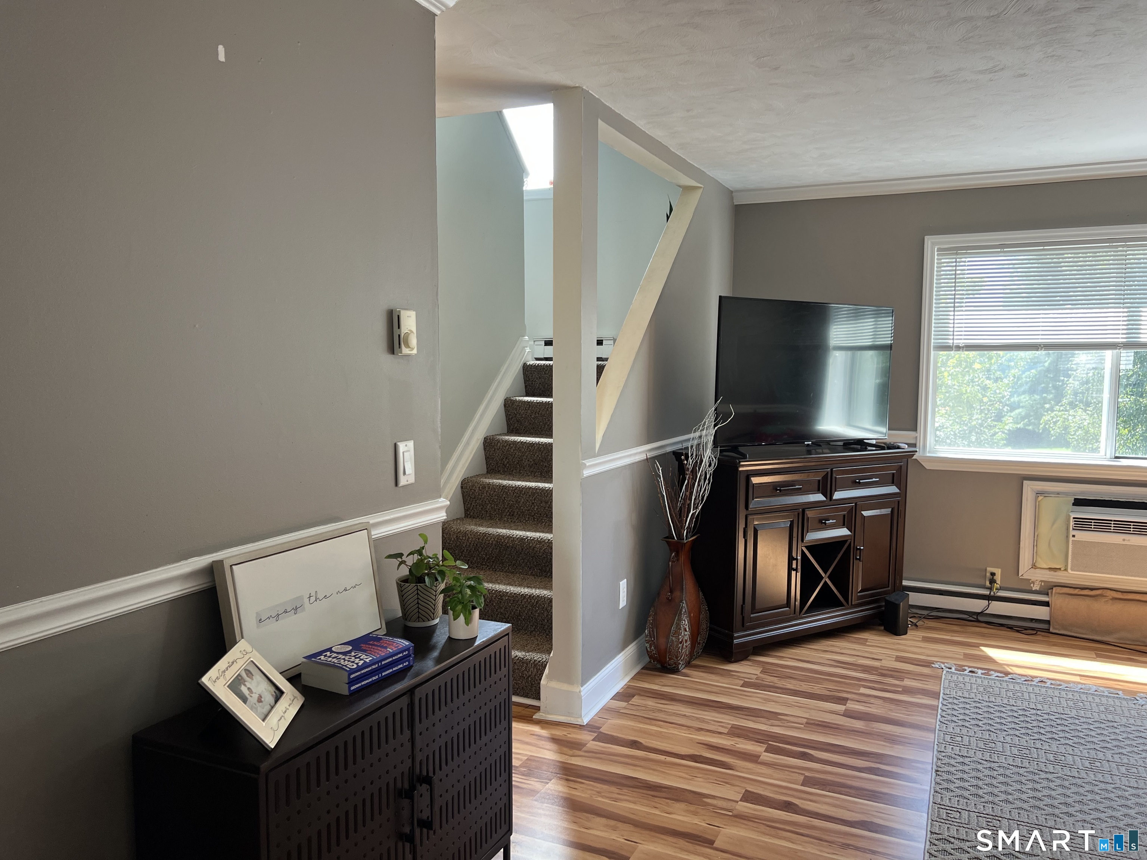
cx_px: 574
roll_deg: -0.4
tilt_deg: -5.0
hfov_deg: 67.3
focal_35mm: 26
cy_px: 430
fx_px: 862
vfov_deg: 53.1
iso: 80
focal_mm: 5.7
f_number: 1.5
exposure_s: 1/120
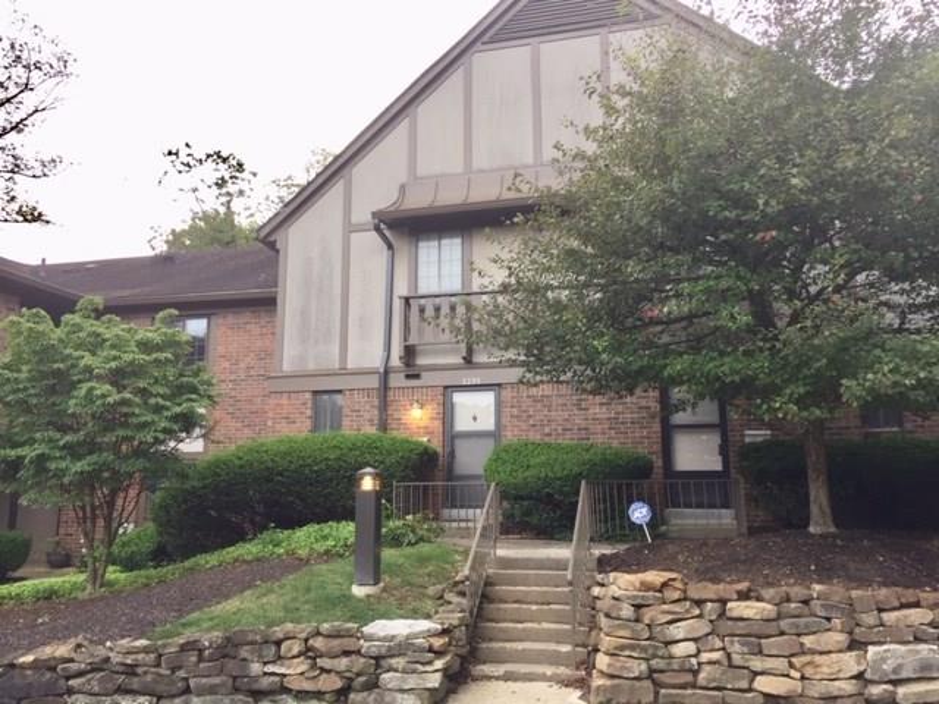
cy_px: 352
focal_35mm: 29
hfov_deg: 61.7
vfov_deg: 48.2
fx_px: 787
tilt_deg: +9.7
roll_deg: -2.1
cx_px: 470
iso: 32
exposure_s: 1/60
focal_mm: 4.15
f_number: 2.2
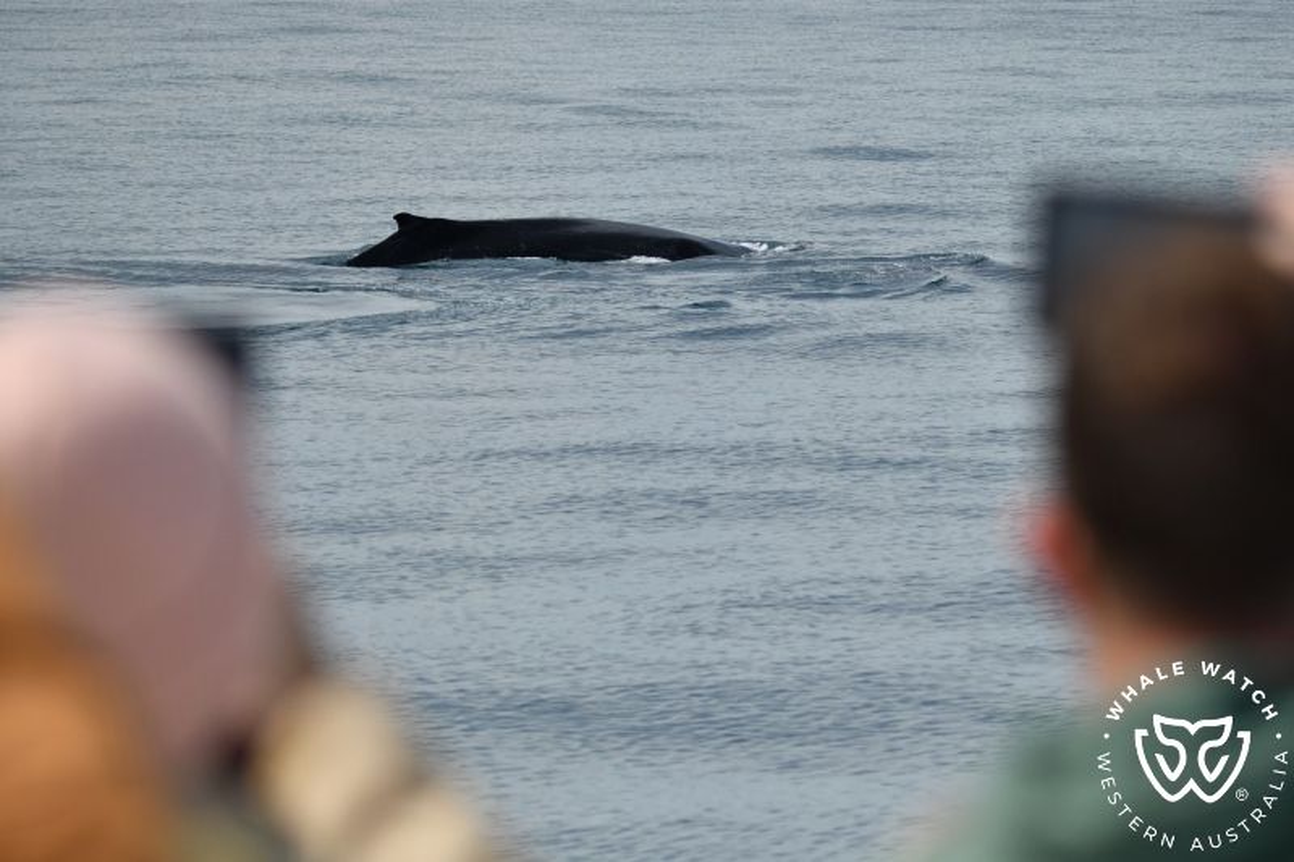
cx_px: 647
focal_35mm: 200
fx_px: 7187
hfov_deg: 10.3
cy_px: 431
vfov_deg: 6.9
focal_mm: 200
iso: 800
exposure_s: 1/8000
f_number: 5.3
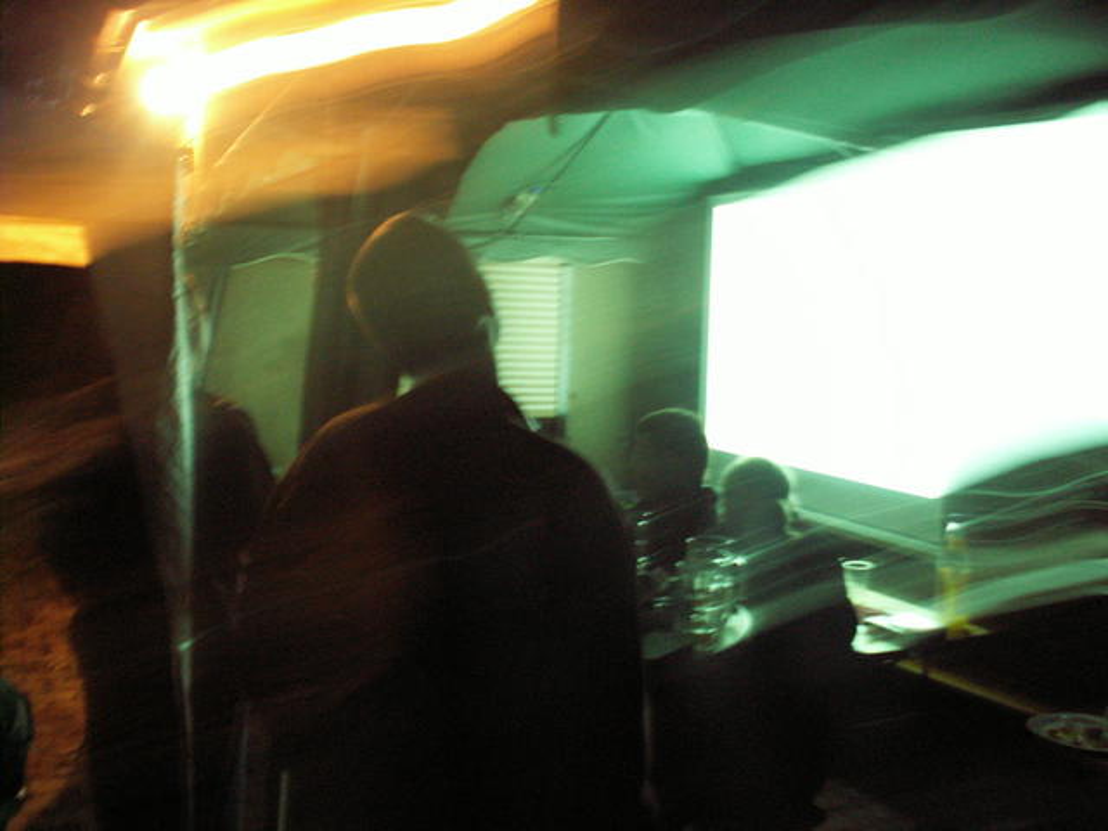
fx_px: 1120
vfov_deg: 40.7
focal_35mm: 35
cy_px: 416
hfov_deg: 52.6
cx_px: 554
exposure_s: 1/1.25
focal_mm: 5.86
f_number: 2.8
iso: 160
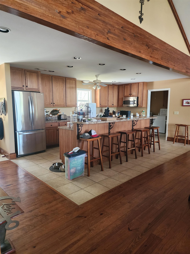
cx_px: 95
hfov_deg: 58.9
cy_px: 127
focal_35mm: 23
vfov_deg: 73.9
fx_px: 168
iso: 640
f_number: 1.8
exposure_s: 1/120
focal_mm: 6.4
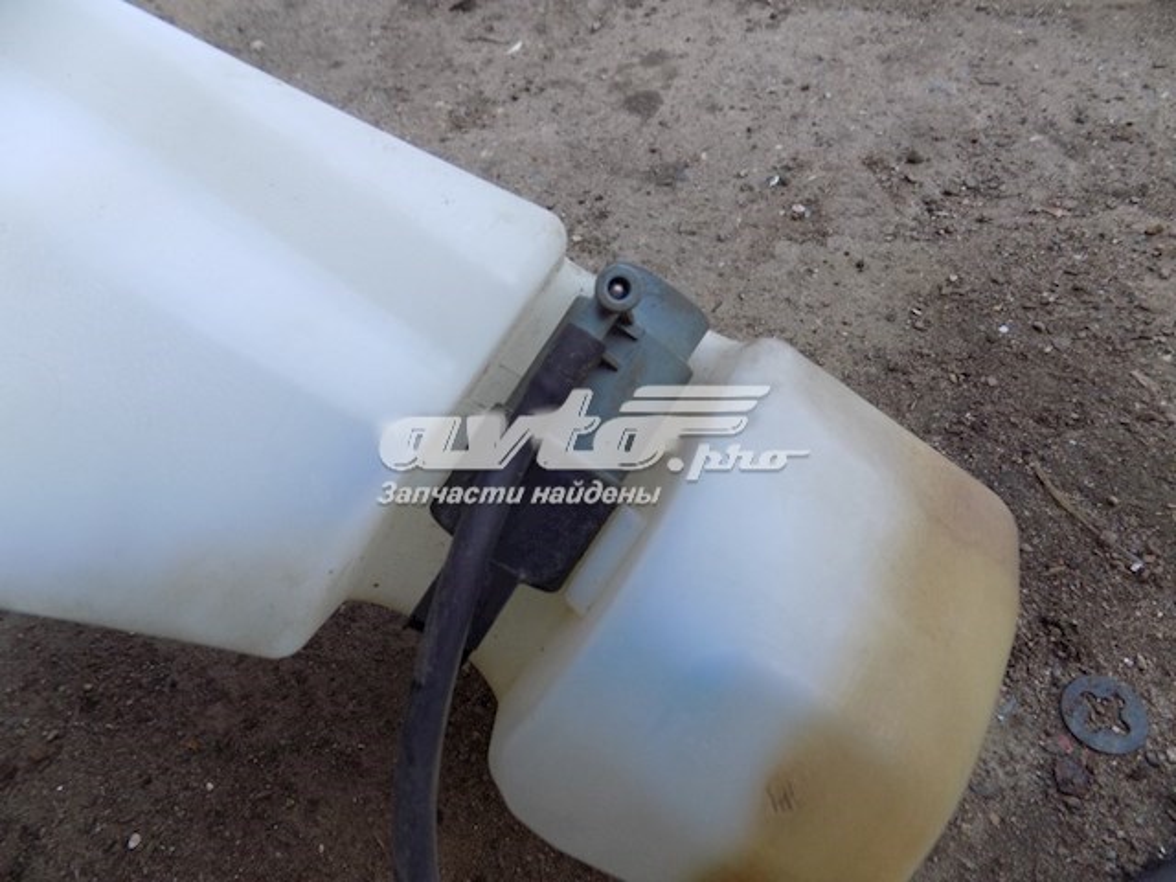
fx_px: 781
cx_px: 588
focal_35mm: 23
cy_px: 441
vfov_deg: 58.9
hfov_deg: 73.9
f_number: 3.1
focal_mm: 4
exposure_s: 1/160
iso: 80
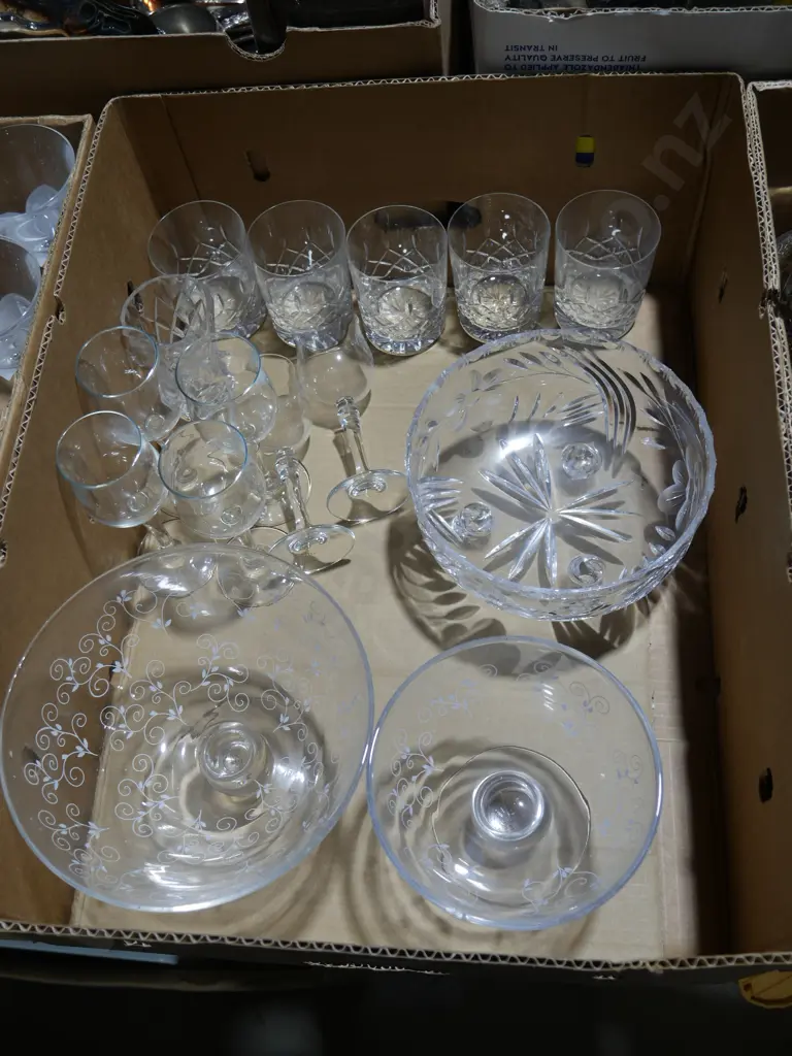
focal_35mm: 34
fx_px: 1037
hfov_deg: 41.8
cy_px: 528
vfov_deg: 54.0
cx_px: 396
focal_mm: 17
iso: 200
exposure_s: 1/80
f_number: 4
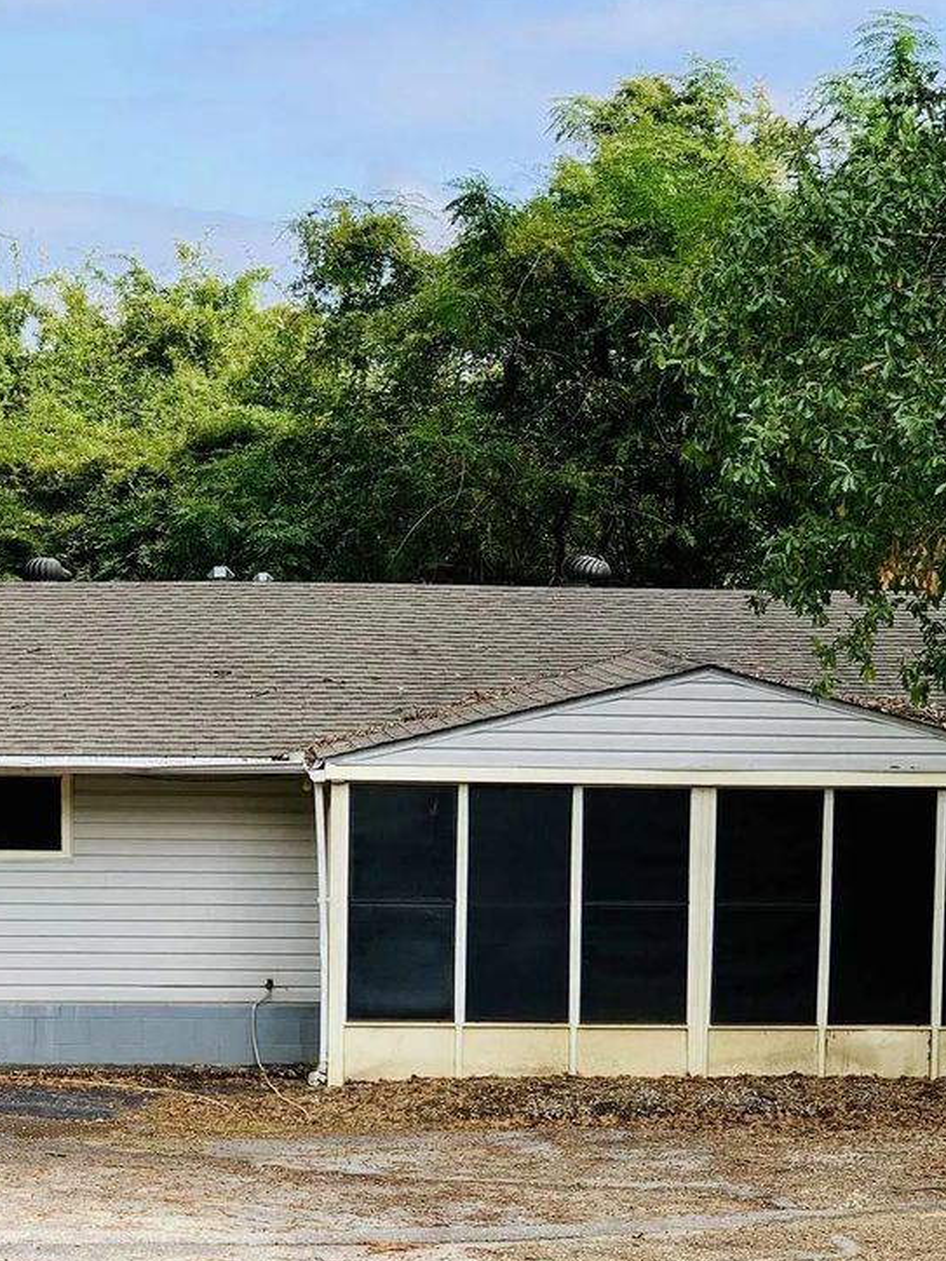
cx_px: 369
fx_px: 3571
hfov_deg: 15.1
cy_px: 900
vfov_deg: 19.9
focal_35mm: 98
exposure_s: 1/233
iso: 16
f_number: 2.4
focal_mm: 6
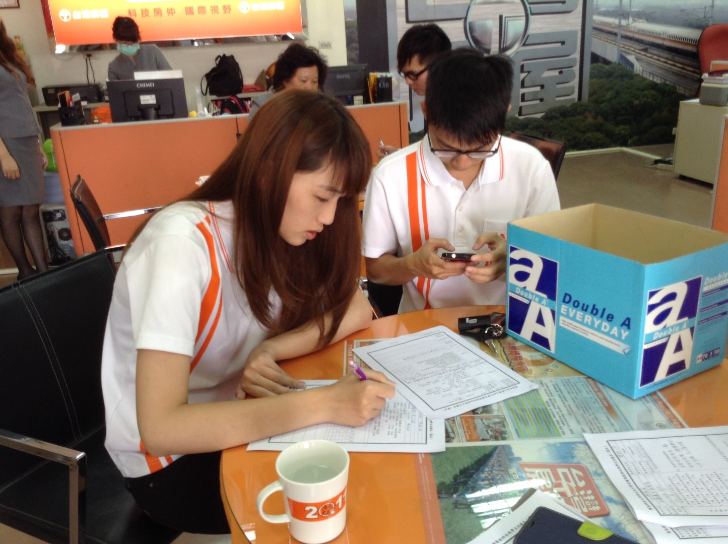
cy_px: 272
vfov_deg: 42.9
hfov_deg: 55.4
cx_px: 364
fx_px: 693
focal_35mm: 33
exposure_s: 1/30
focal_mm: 3.3
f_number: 2.4
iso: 32
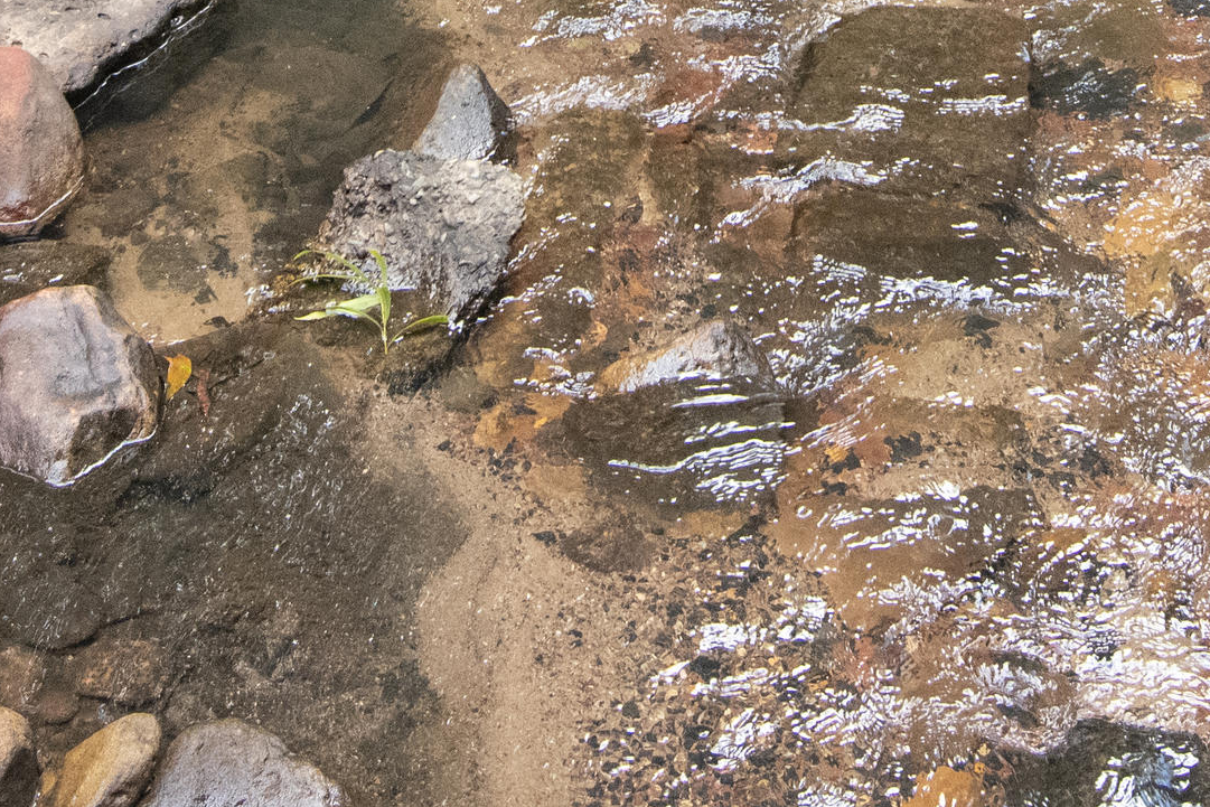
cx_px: 733
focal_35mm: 74
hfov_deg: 27.3
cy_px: -711
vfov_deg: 15.4
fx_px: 2487
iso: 3600
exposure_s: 1/500
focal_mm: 16
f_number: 4
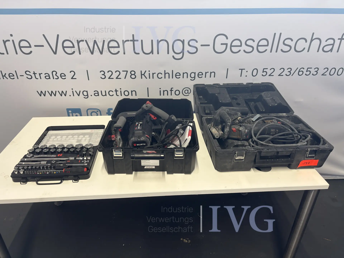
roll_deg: +0.2
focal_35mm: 26
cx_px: 172
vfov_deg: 53.1
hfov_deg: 67.3
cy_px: 129
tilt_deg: -28.1
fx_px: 258
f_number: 1.6
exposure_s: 1/50
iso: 64
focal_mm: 5.96
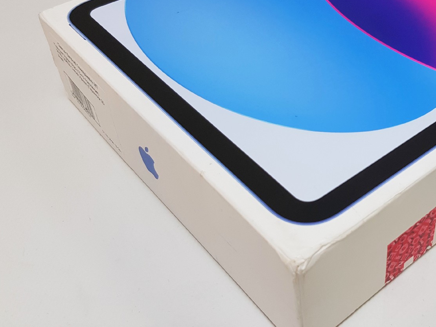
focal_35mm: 45
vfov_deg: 32.1
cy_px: 136
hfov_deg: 39.8
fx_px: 567
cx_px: 370
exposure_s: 1/50
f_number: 1.7
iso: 64
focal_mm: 4.3
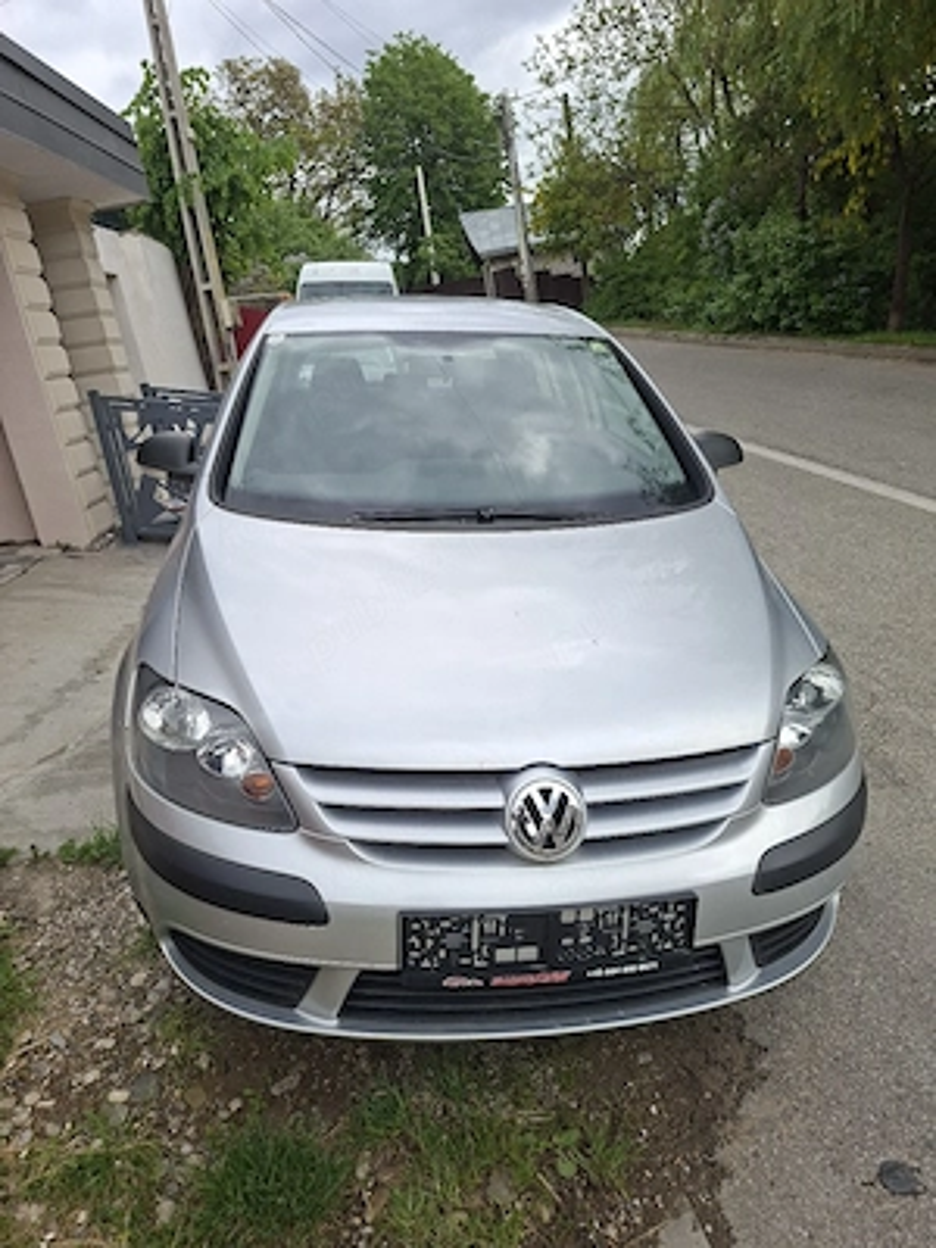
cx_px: 468
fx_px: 829
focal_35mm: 23
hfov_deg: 58.9
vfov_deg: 73.9
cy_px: 624
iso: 50
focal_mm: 5.54
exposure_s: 1/833
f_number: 1.8
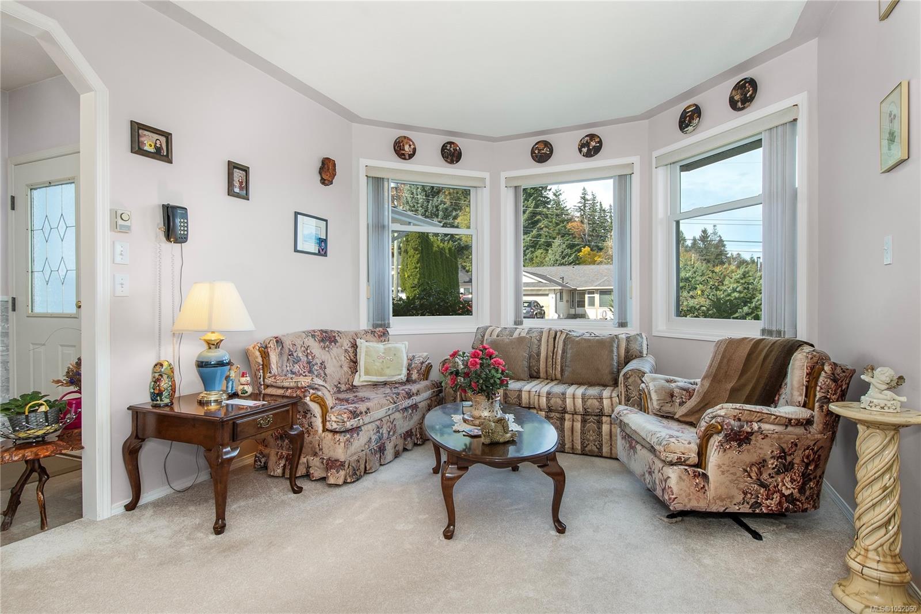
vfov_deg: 67.4
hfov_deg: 90.0
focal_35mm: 18
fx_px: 460
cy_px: 307
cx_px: 460
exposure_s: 1/20
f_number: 8
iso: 320
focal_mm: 12
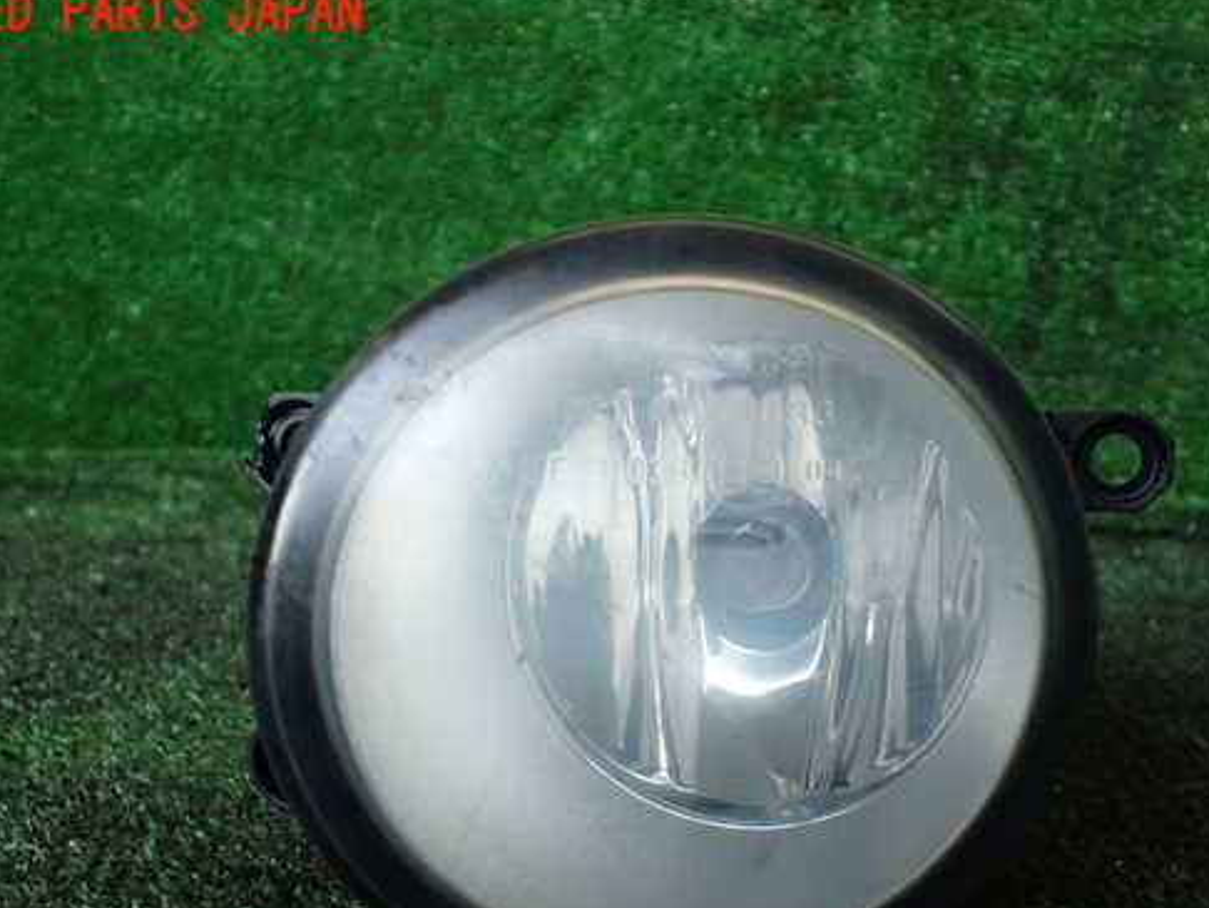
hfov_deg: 50.1
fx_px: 1293
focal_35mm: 37
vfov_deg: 38.5
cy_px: 542
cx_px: 657
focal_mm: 5.4
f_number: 2.3
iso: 800
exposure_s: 1/80
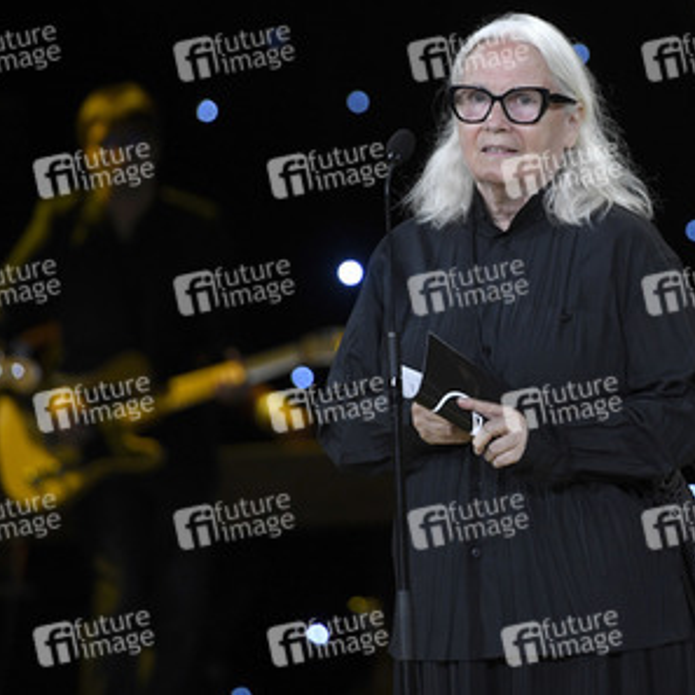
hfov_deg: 6.8
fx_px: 5860
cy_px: 346
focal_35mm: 258
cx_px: 500
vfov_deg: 6.8
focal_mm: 200
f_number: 4
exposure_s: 1/400
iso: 2000
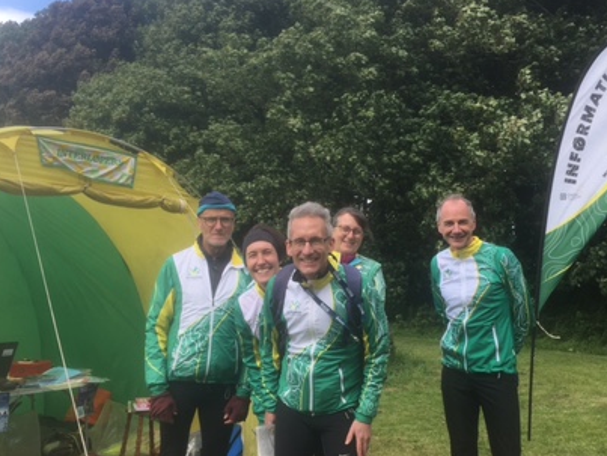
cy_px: 271
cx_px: 327
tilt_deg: -3.7
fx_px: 807
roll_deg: -2.4
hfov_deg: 41.2
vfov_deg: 31.5
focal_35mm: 46
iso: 25
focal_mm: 4.15
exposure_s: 1/699
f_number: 2.2
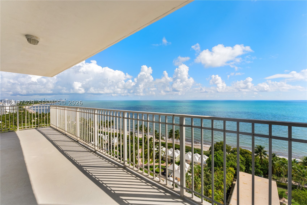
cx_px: 154
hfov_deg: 104.3
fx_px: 119
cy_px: 102
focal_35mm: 14
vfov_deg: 81.2
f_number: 11
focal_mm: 14
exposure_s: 1/500
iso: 320
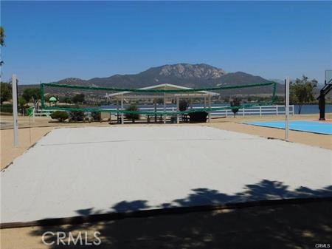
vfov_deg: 35.9
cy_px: 124
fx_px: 383
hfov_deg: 46.8
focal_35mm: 40
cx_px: 166
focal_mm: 7.1
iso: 125
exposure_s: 1/800
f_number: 7.2
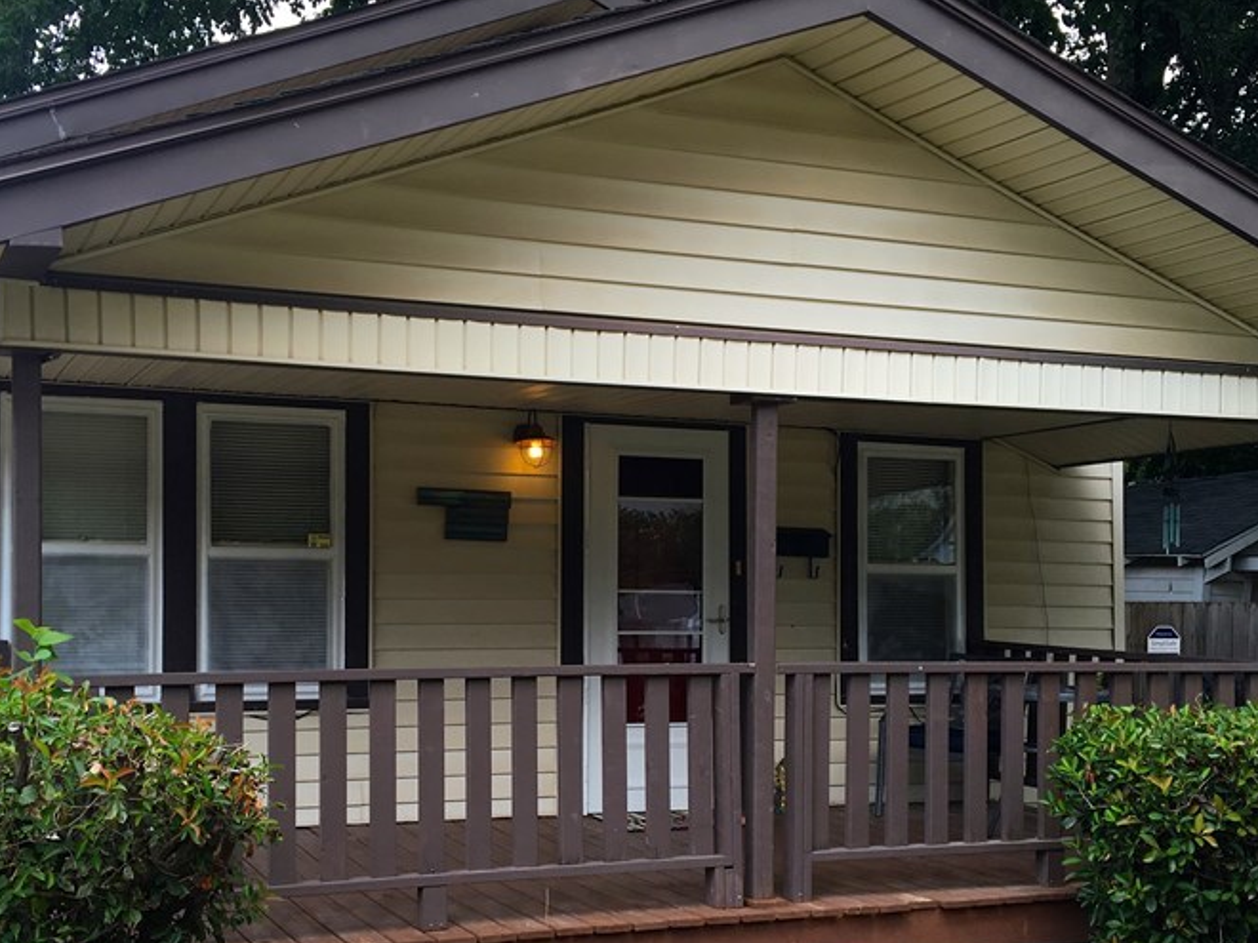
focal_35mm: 45
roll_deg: -1.1
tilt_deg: +0.0
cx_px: 562
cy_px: 600
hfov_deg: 42.0
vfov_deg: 32.0
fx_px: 1635
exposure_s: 1/364
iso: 25
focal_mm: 4.15
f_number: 2.2
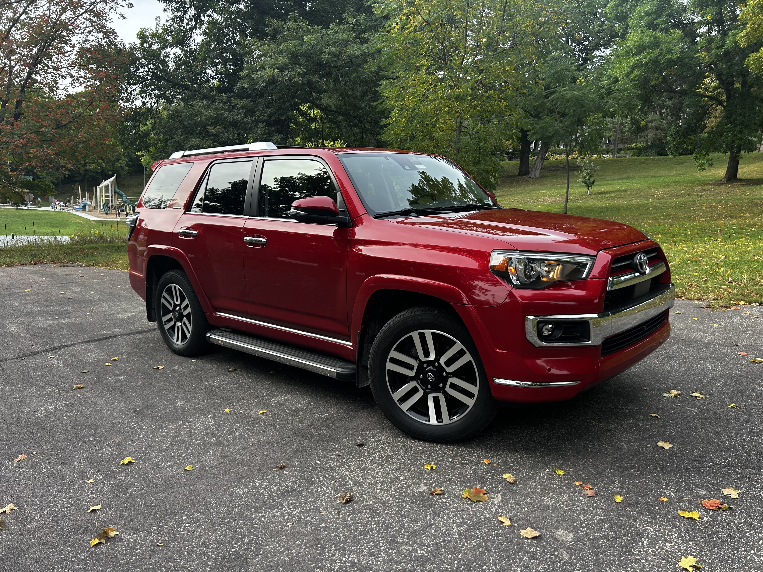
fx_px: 573
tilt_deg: -8.4
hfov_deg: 67.3
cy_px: 286
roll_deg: -2.6
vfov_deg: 53.1
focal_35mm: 26
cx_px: 382
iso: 50
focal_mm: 5.7
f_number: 1.5
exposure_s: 1/597
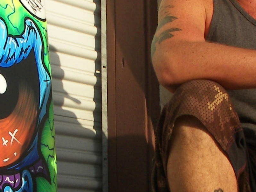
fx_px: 858
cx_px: 113
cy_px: 95
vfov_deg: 12.8
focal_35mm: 116
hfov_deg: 17.0
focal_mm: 6
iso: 50
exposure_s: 1/500
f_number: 4
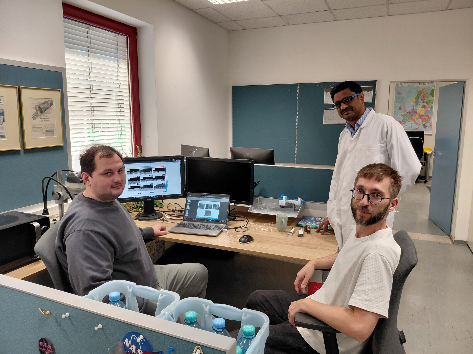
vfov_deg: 54.9
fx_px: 342
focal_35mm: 25
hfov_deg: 69.4
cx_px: 236
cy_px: 177
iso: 160
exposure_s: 1/100
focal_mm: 4.69
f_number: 1.8
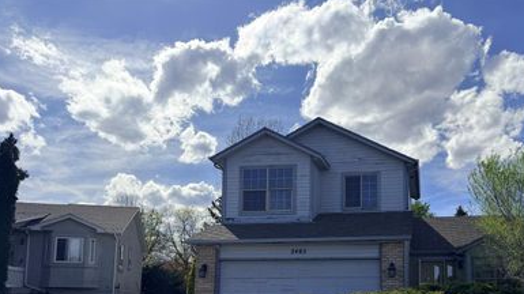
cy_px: 250
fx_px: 472
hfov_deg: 57.2
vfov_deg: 33.2
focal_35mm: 34
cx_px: 335
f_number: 1.78
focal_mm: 6.76
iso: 100
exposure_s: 1/10309
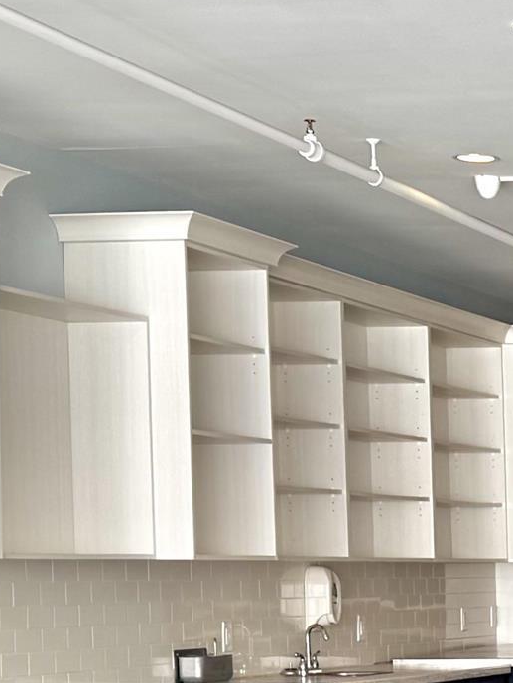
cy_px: 732
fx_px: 2114
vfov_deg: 17.8
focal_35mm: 107
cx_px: 969
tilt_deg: -4.7
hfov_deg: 12.5
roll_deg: +0.6
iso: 80
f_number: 1.78
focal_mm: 6.76
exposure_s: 1/134
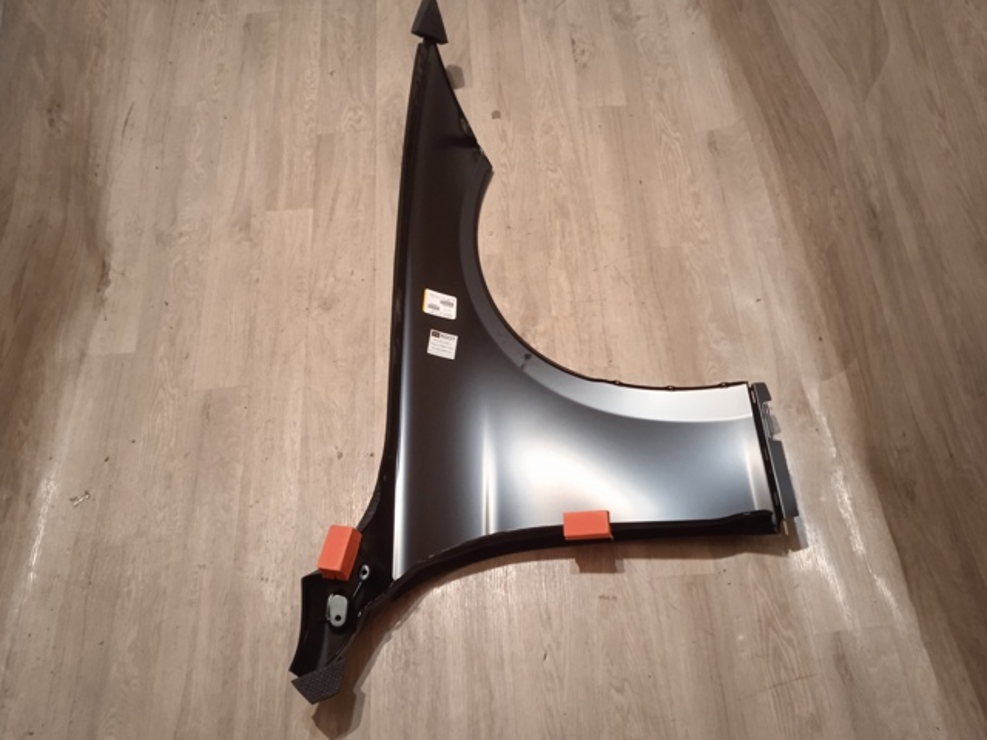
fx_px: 798
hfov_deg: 63.4
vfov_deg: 49.7
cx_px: 494
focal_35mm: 28
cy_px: 370
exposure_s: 1/16.7
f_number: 2.2
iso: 850
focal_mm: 3.43
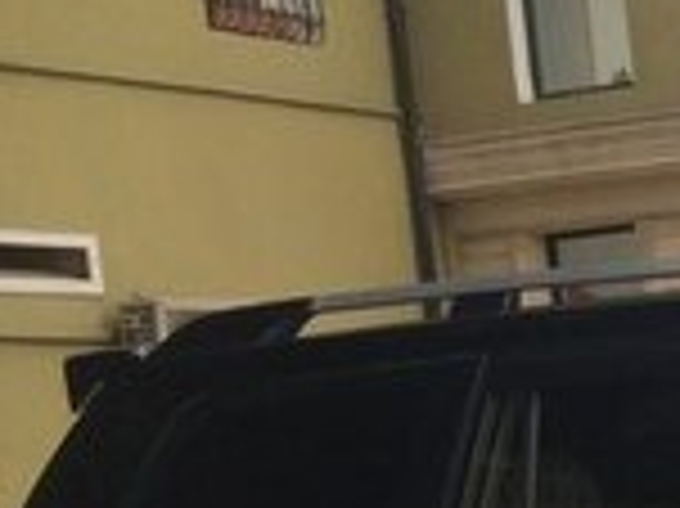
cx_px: 1229
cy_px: 641
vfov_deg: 11.4
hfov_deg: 13.8
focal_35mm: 127
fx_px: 2493
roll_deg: +4.2
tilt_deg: -6.4
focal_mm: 4.15
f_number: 2.2
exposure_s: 1/684
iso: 32
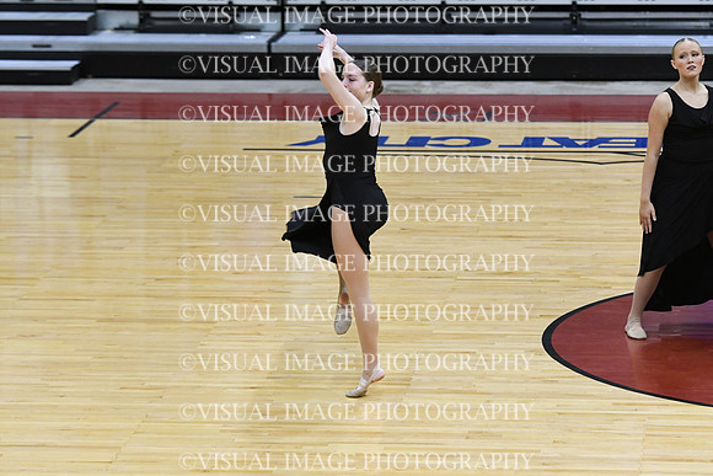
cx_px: 356
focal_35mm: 168
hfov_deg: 12.2
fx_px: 3328
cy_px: 238
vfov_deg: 8.2
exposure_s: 1/400
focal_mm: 112
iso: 4000
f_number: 3.5
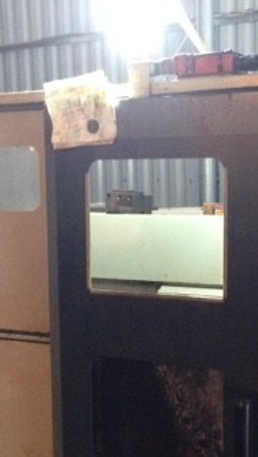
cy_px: 310
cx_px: 204
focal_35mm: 69
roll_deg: +1.4
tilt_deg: -10.1
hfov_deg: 17.4
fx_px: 837
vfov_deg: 30.3
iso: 400
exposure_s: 1/15
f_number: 2.4
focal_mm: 4.12
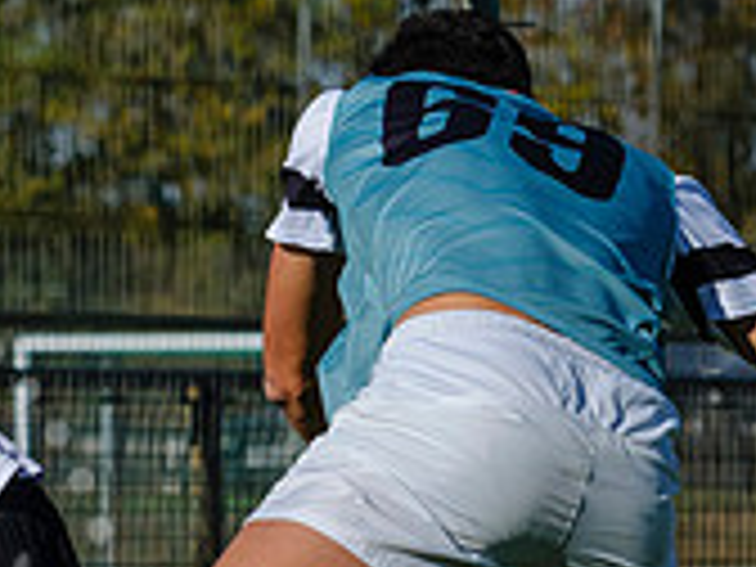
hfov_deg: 3.0
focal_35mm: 670
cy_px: 639
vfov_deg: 2.2
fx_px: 14633
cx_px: -205
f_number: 5.6
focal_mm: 112
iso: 400
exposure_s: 1/3000
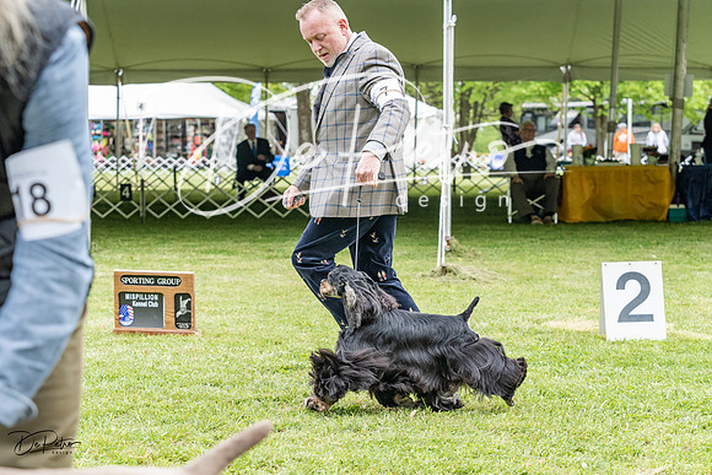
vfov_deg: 18.8
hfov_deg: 27.9
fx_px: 1433
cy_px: 238
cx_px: 356
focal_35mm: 72
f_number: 5
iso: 1600
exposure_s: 1/1000
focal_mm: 70
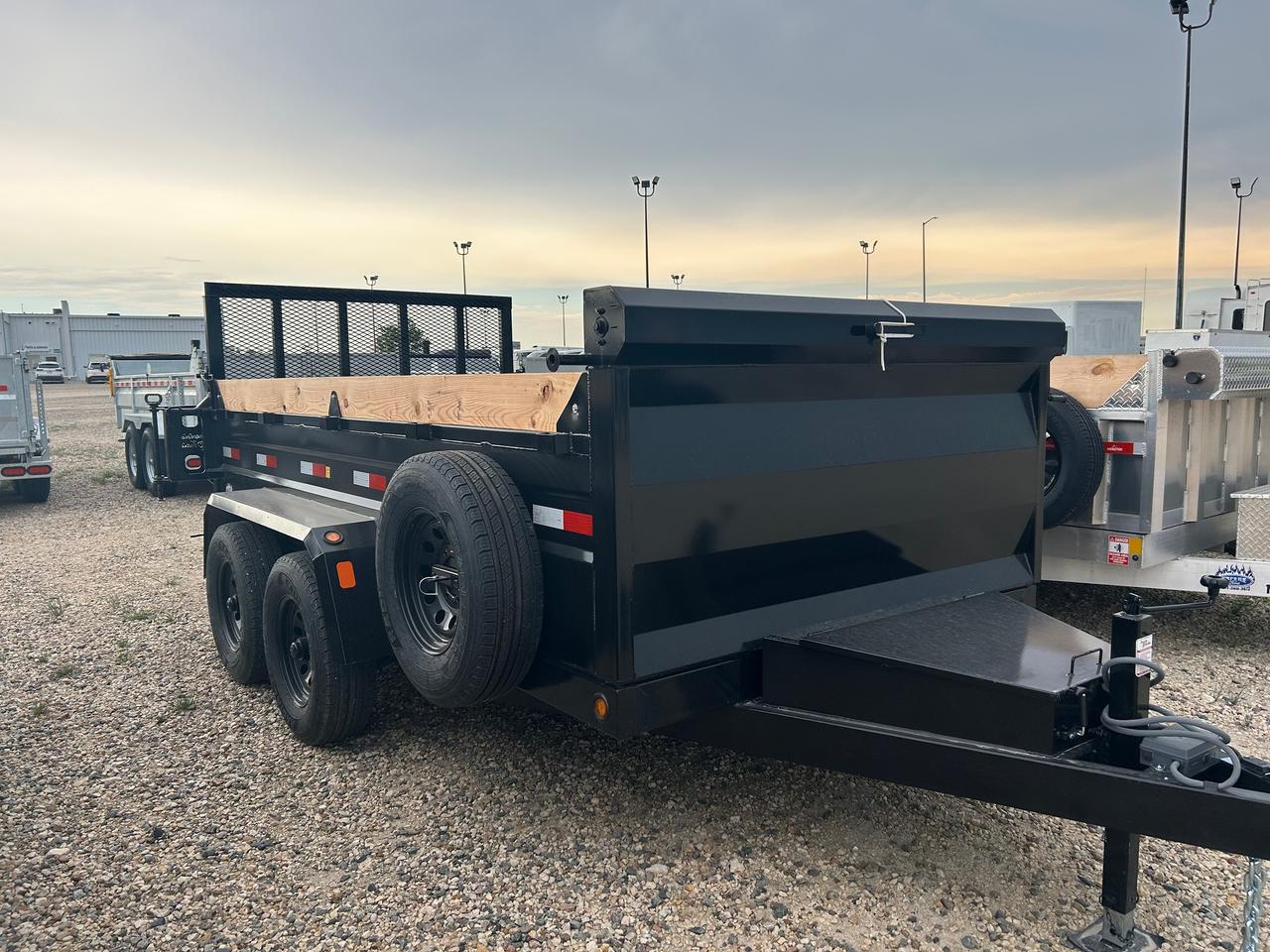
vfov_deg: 53.1
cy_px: 476
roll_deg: +1.4
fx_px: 954
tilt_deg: -7.5
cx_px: 635
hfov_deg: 67.3
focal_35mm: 26
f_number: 1.5
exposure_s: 1/1029
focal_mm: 5.7
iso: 50
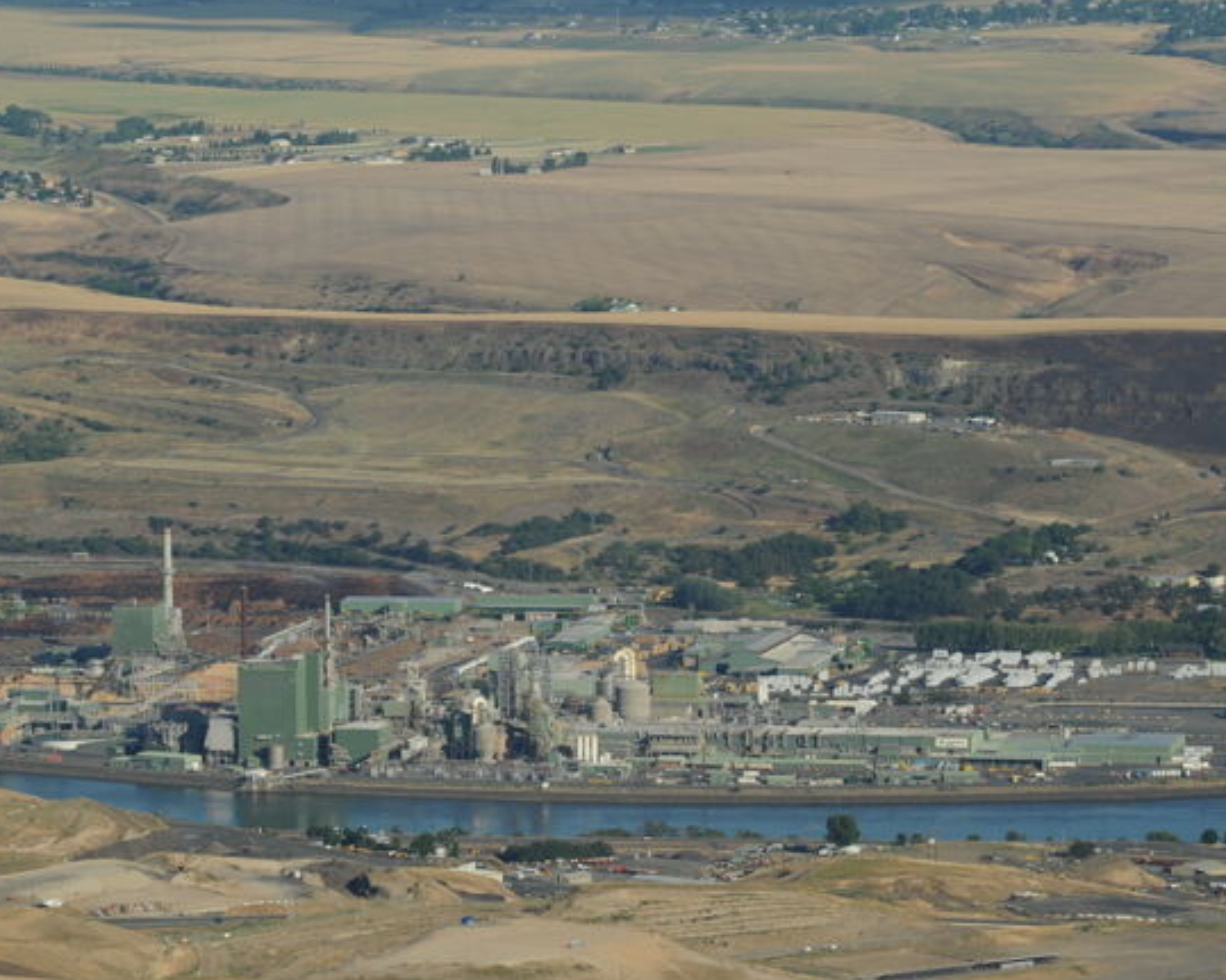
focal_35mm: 202
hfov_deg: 9.6
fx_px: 7328
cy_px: 484
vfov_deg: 7.7
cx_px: 626
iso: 200
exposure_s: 1/500
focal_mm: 145
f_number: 11
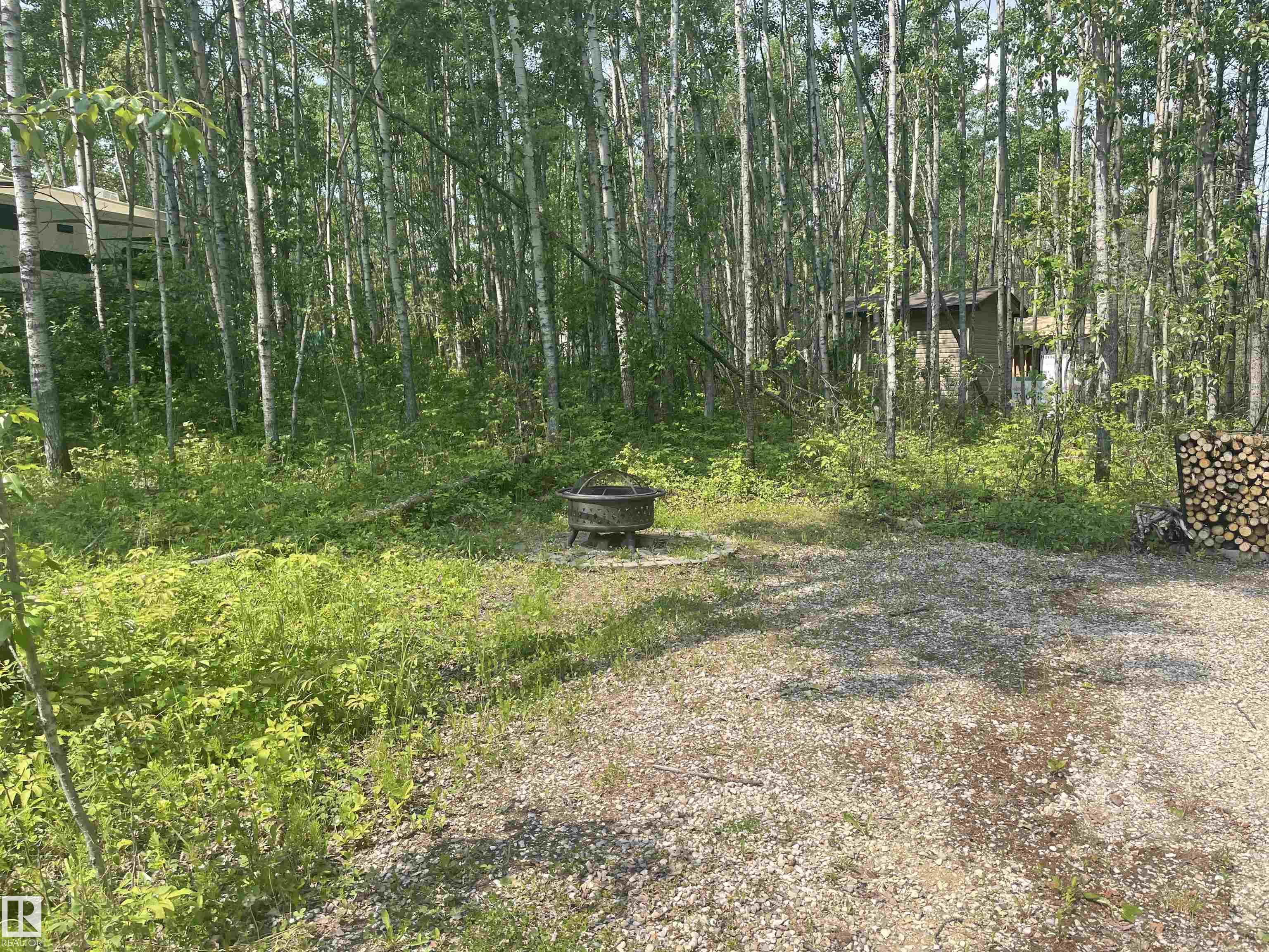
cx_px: 634
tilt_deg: -4.3
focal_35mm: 26
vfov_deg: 53.1
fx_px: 953
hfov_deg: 67.3
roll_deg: +1.2
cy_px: 476
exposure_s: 1/1531
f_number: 1.6
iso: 32
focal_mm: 4.2
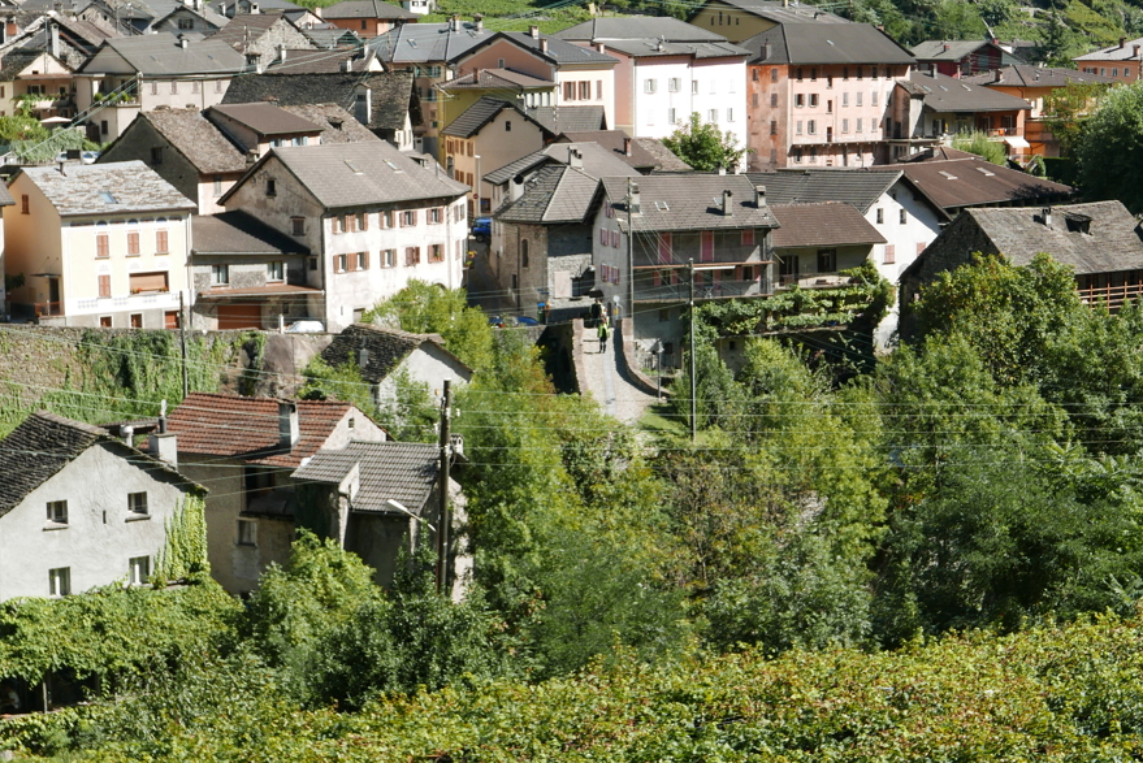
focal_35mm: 79
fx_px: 2509
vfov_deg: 17.3
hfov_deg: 25.7
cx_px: 600
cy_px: 395
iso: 200
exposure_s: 1/400
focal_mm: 26.3
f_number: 5.6
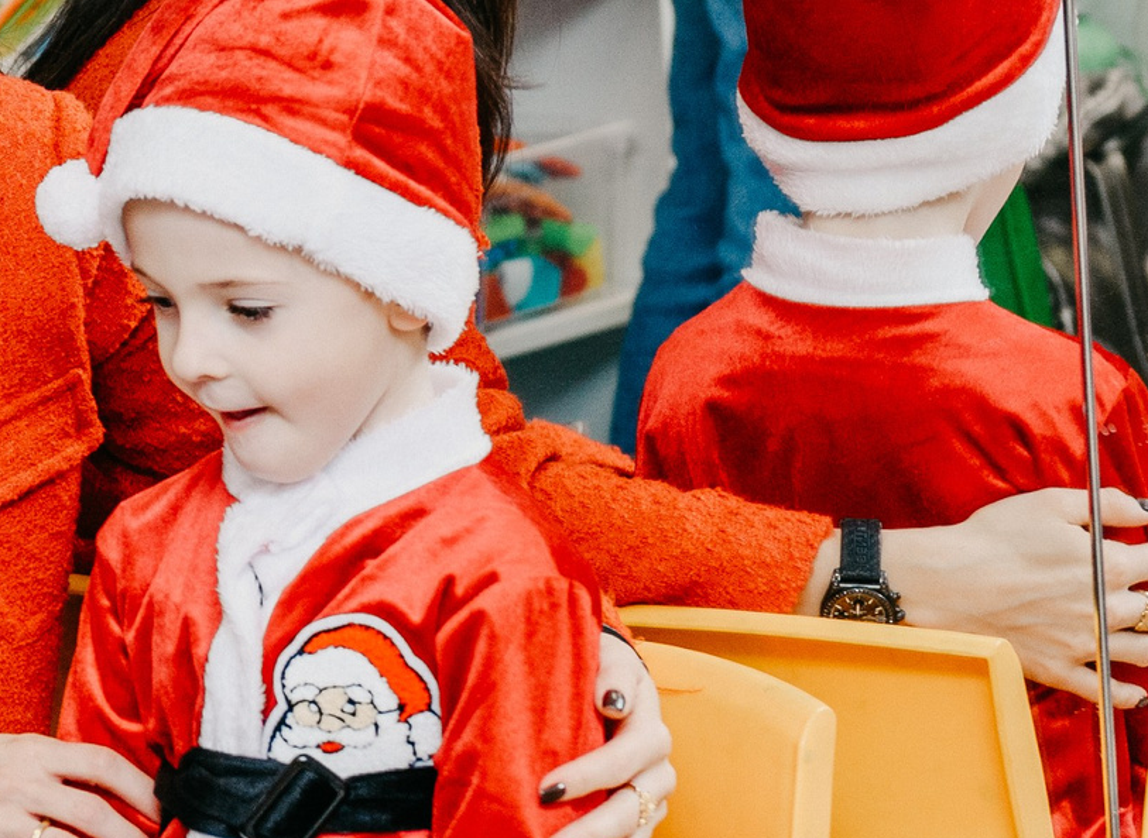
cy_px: 329
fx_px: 8543
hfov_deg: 7.6
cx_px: -193
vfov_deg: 5.6
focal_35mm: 260
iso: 320
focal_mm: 70
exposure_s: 1/160
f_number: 4
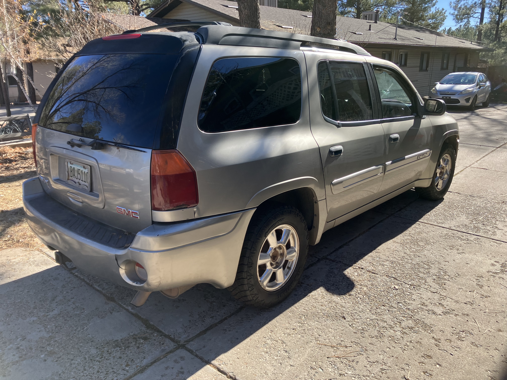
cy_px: 190
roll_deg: +0.2
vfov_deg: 49.7
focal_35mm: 28
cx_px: 254
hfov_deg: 63.4
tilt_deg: -16.7
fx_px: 410
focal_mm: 3.99
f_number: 1.8
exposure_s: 1/656
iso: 32
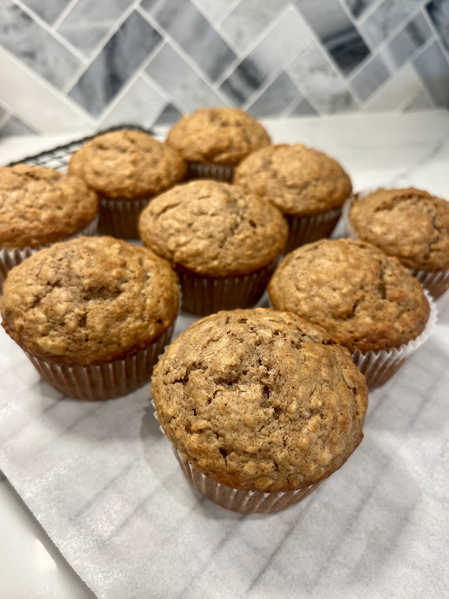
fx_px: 450
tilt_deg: -40.3
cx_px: 224
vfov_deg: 67.3
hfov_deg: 53.1
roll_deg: -3.1
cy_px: 300
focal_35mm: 26
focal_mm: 5.1
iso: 64
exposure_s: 1/60
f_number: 1.6
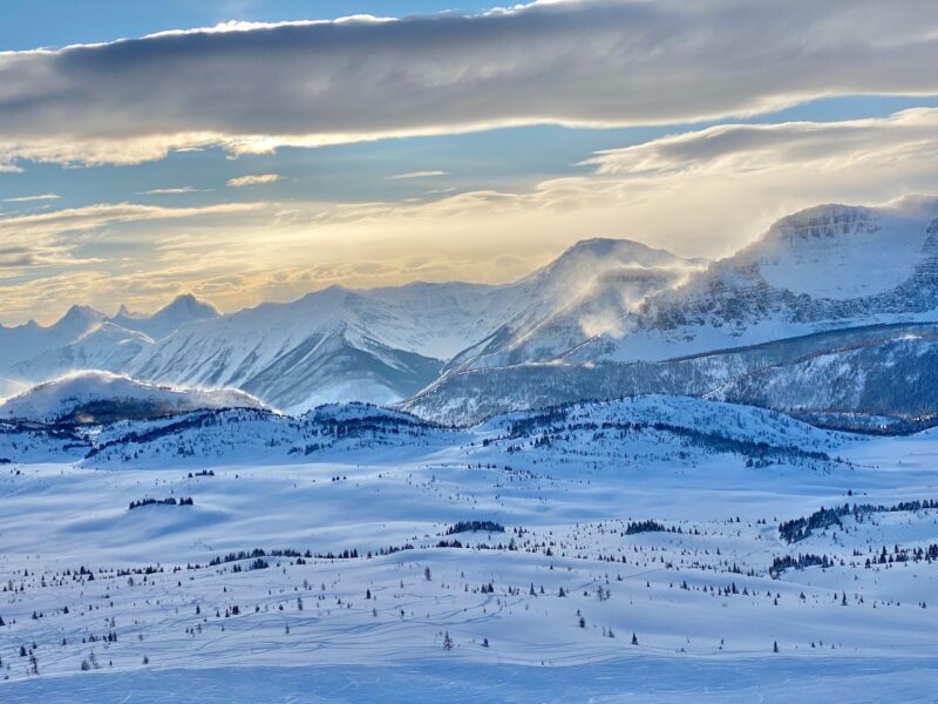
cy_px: 352
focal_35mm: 52
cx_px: 469
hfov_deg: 36.8
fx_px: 1409
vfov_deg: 28.0
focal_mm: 6
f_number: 2
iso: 20
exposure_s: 1/3690
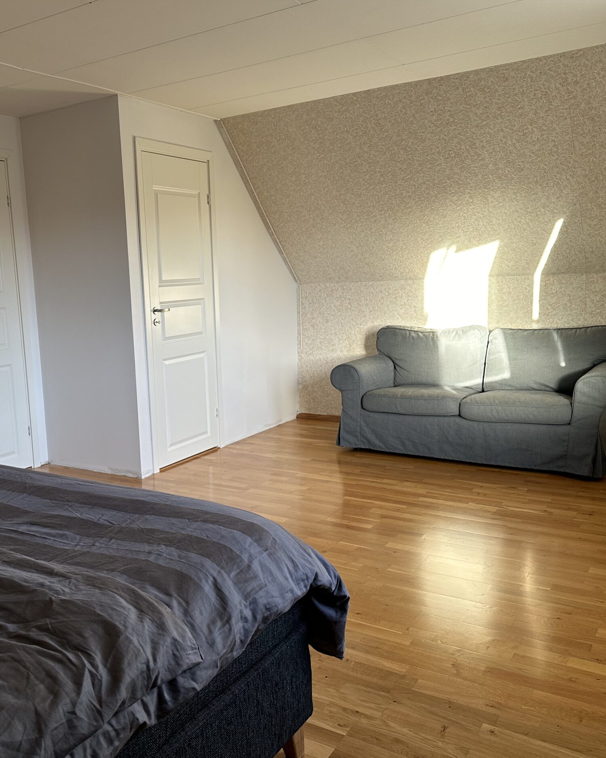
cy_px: 385
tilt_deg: -9.1
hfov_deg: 45.1
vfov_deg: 55.7
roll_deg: +2.4
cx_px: 201
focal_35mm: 32
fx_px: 717
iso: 100
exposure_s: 1/121
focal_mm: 6.86
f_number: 1.78
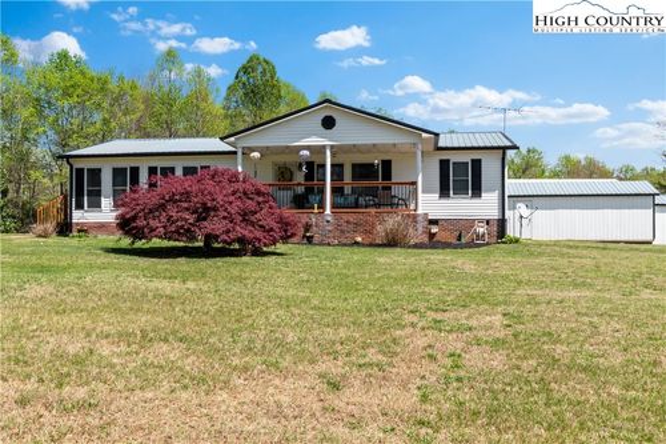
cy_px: 222
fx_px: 666
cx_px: 333
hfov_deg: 53.1
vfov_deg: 36.8
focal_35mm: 36
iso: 200
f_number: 14
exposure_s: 1/160
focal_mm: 24
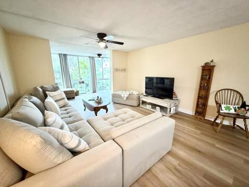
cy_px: 94
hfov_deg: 102.1
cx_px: 124
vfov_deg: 85.6
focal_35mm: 14
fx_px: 101
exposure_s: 1/60
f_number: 2.2
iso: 250
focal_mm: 2.22
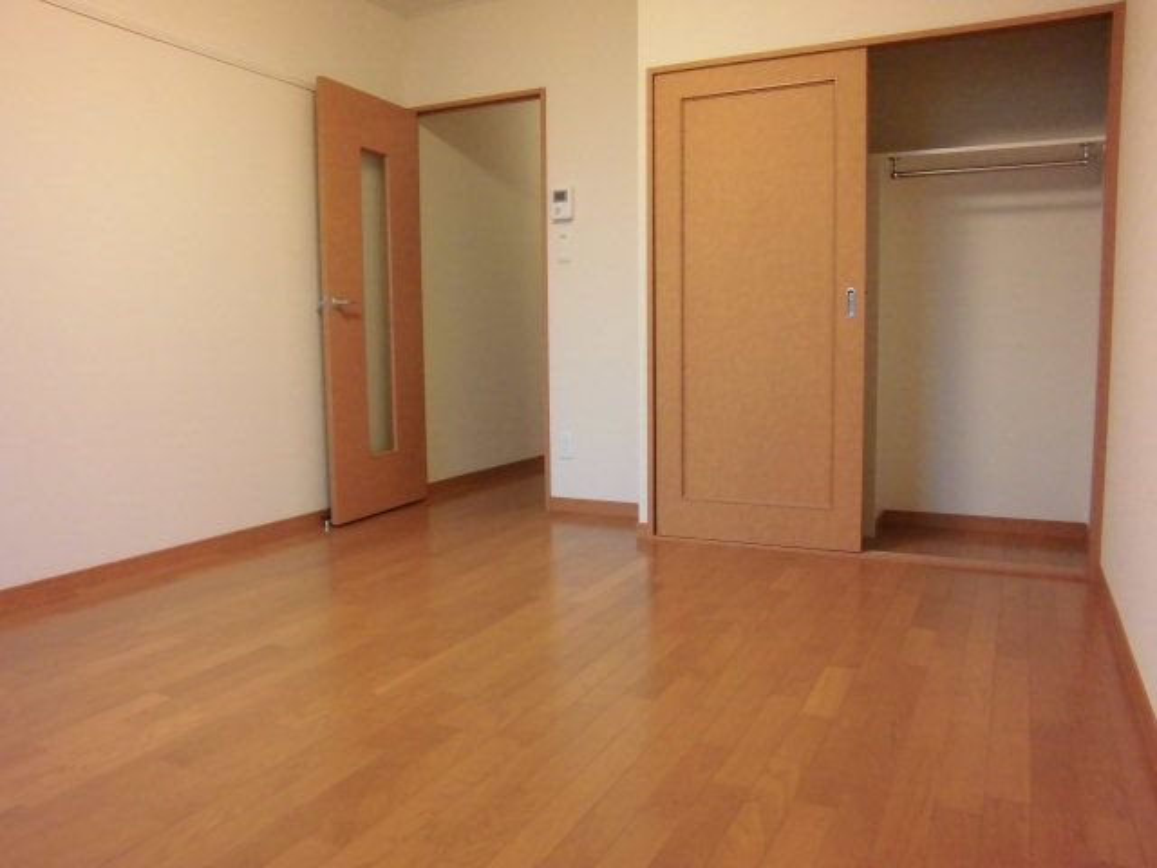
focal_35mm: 26
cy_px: 434
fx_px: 869
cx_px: 578
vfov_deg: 53.1
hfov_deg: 67.3
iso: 400
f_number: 2.8
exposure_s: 1/60
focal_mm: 4.7
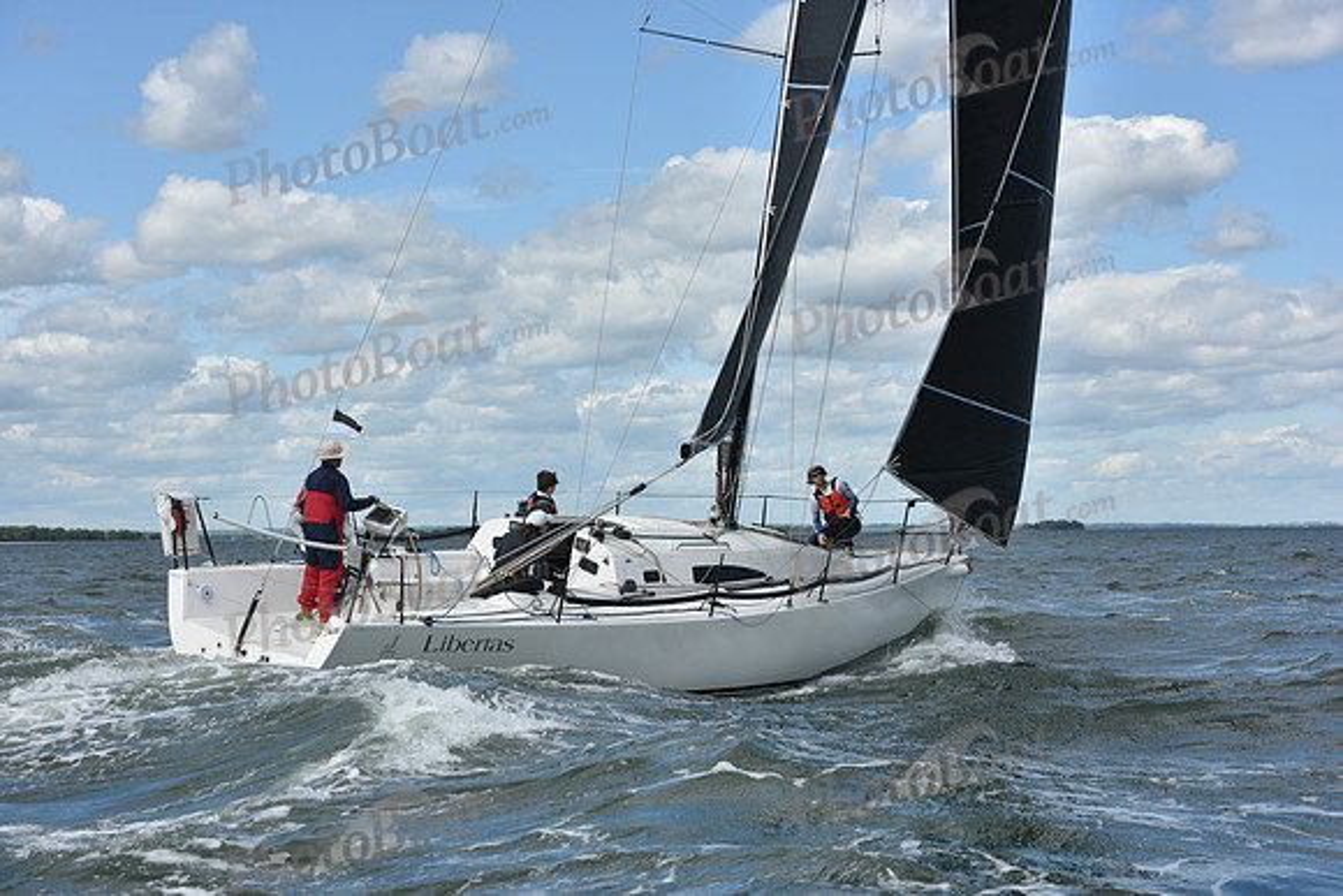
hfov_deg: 28.8
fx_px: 2612
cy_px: 448
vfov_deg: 19.5
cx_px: 672
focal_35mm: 70
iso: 320
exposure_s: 1/1000
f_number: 9
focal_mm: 70
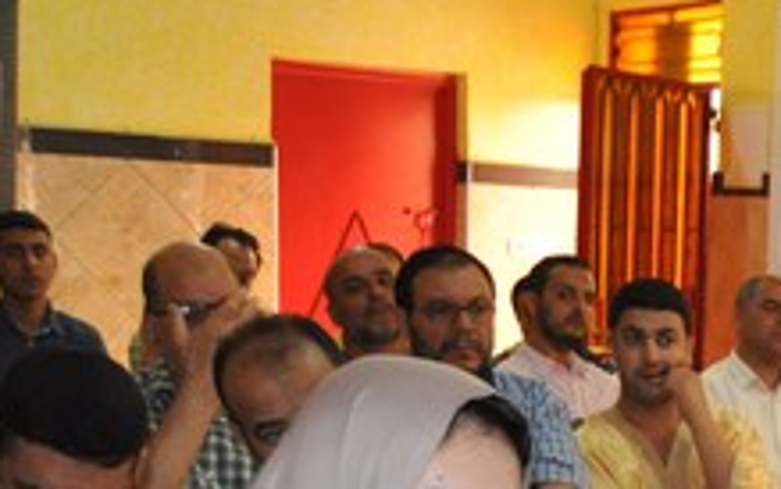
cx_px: 1077
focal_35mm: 98
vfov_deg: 12.8
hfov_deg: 19.2
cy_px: 676
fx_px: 2086
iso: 800
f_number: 3.5
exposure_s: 1/60
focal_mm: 22
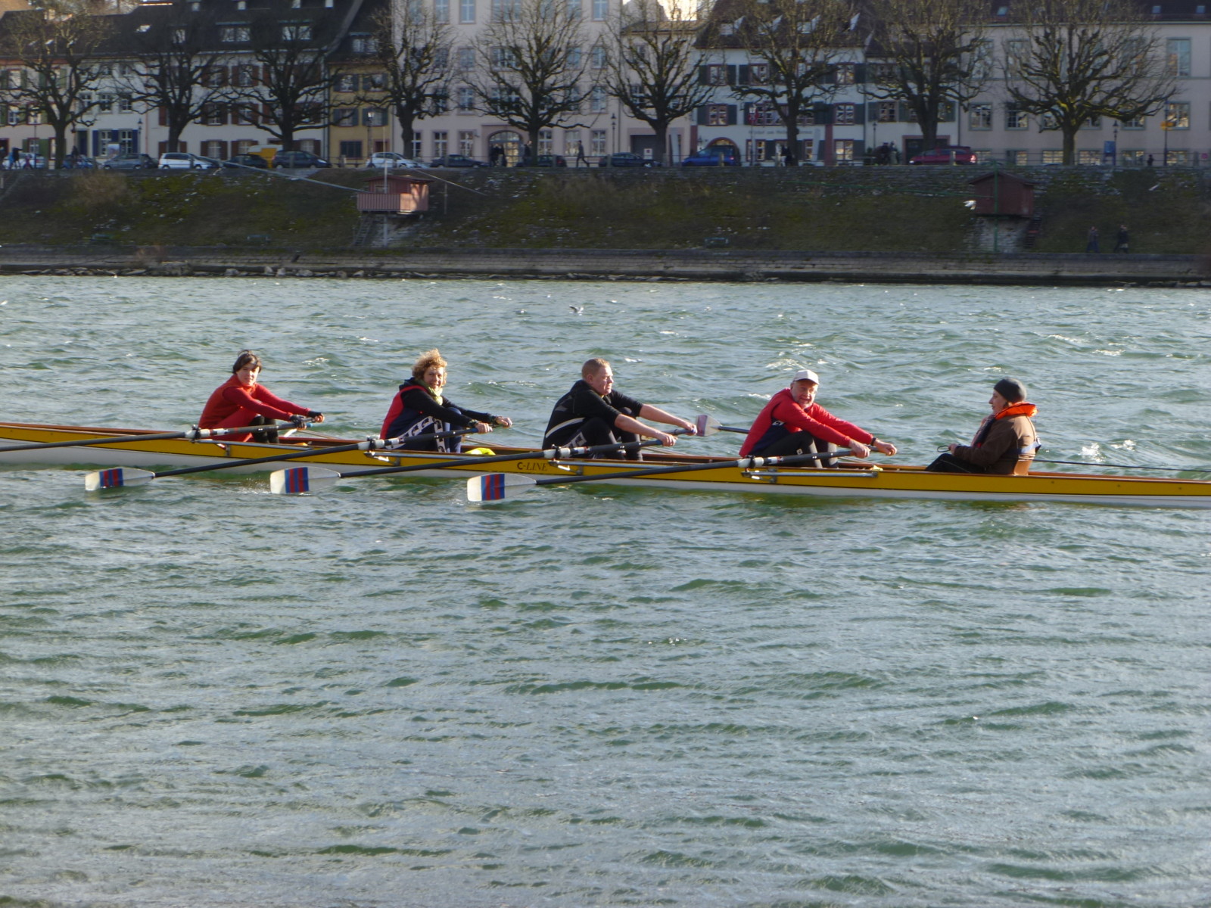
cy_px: 454
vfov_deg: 17.4
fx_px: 2974
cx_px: 606
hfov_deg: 23.0
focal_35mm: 85
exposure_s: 1/160
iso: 80
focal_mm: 15.1
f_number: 4.6
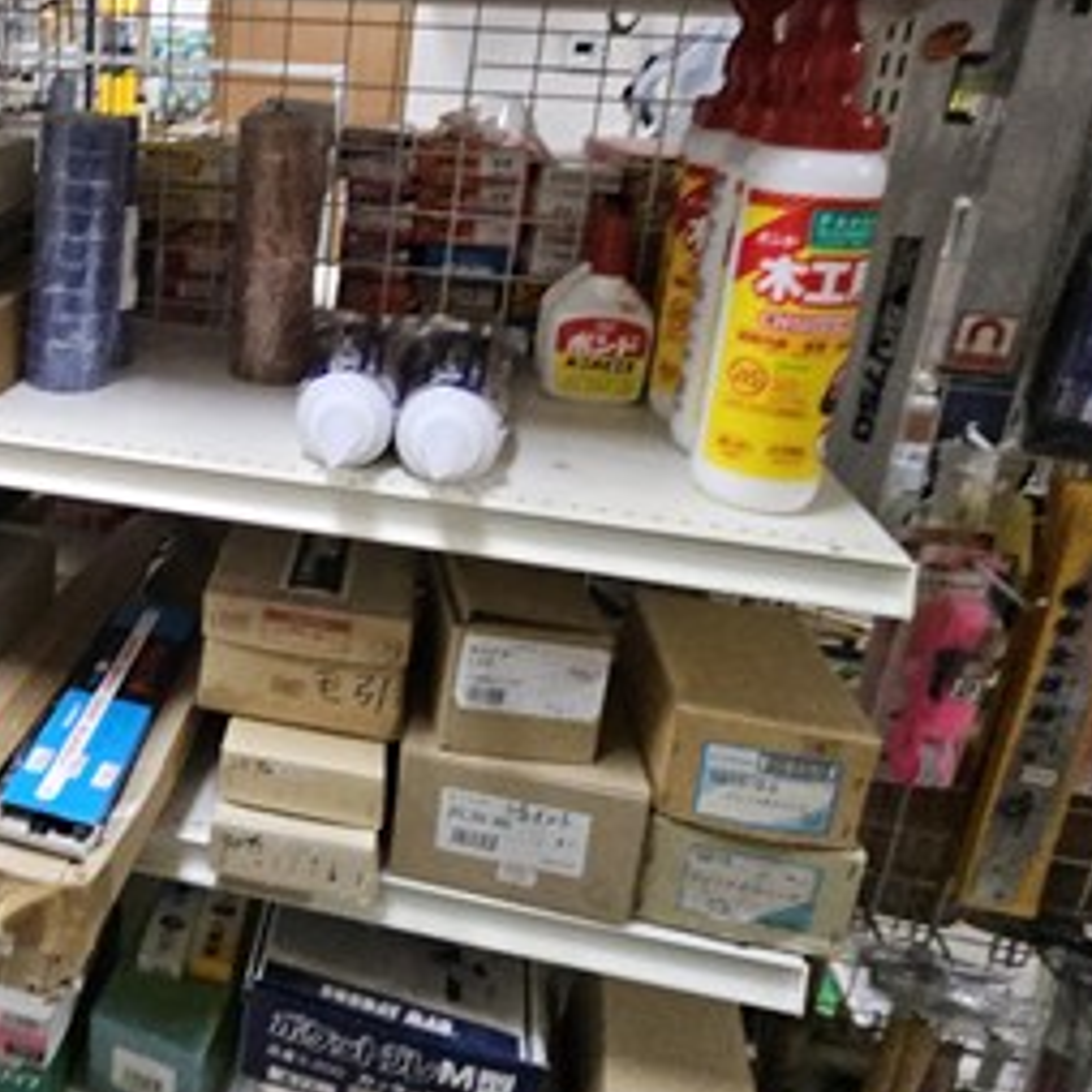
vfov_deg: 54.1
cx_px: 125
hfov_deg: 49.9
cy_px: 331
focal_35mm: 29
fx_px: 1035
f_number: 2.2
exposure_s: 1/50
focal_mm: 1.7
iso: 200
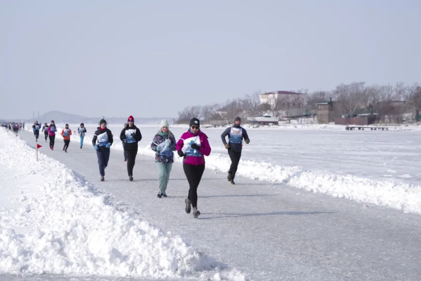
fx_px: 947
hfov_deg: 25.1
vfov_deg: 16.8
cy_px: 137
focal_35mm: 81
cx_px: 192
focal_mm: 68
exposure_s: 1/1600
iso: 200
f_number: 5
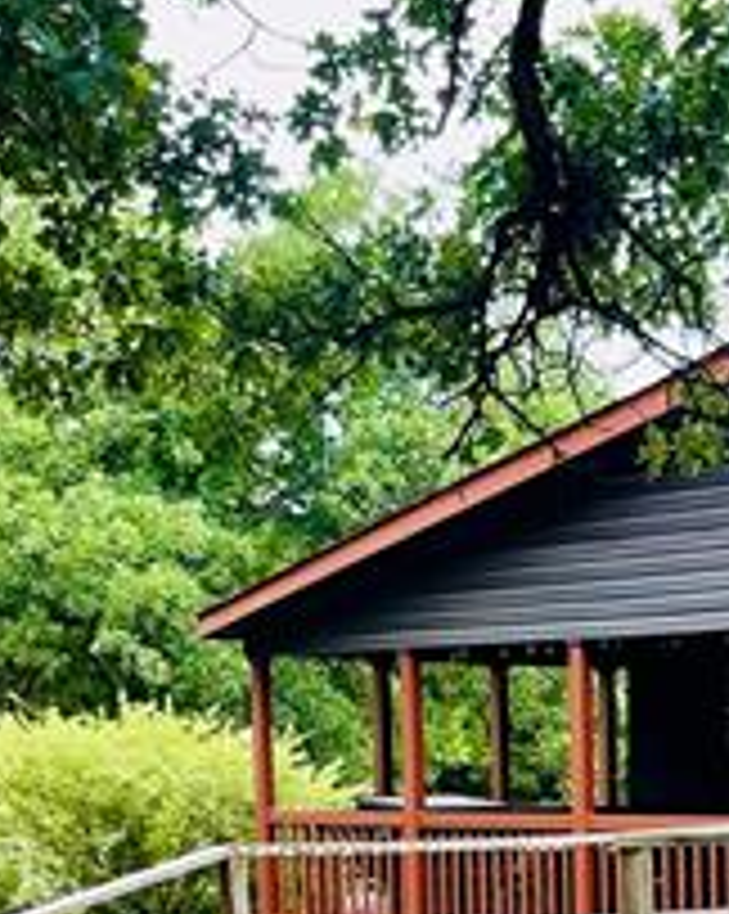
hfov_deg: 15.9
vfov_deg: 19.2
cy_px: 986
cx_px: 522
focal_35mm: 96
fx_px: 2593
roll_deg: +0.8
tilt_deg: -5.0
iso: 32
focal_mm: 5.1
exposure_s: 1/216
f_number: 1.6
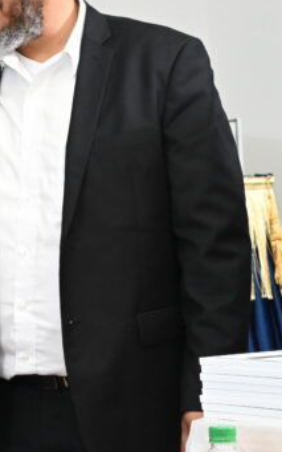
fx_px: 1993
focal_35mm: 162
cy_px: 96
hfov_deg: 7.9
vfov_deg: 12.9
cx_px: -152
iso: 2000
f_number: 9
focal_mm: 53
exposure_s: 1/125
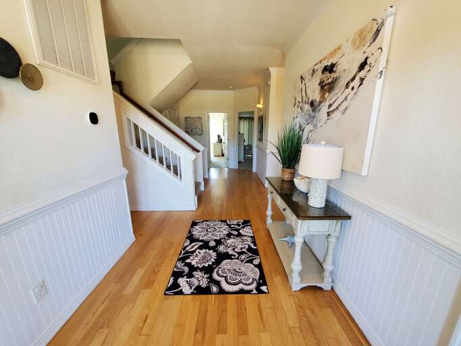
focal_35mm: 13
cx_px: 230
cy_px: 173
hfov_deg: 106.2
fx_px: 173
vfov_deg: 89.9
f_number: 2.2
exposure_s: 1/59
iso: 250
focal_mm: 1.8
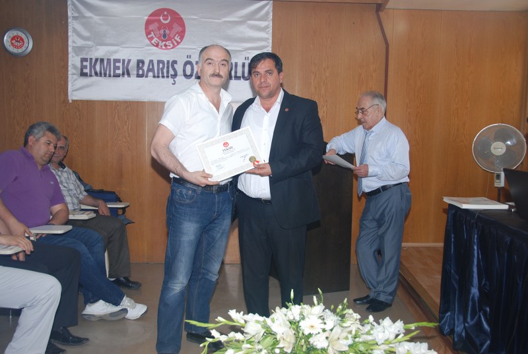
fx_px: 529
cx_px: 264
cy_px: 177
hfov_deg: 53.0
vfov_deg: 37.0
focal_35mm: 36
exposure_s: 1/60
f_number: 4
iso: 200
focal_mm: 24
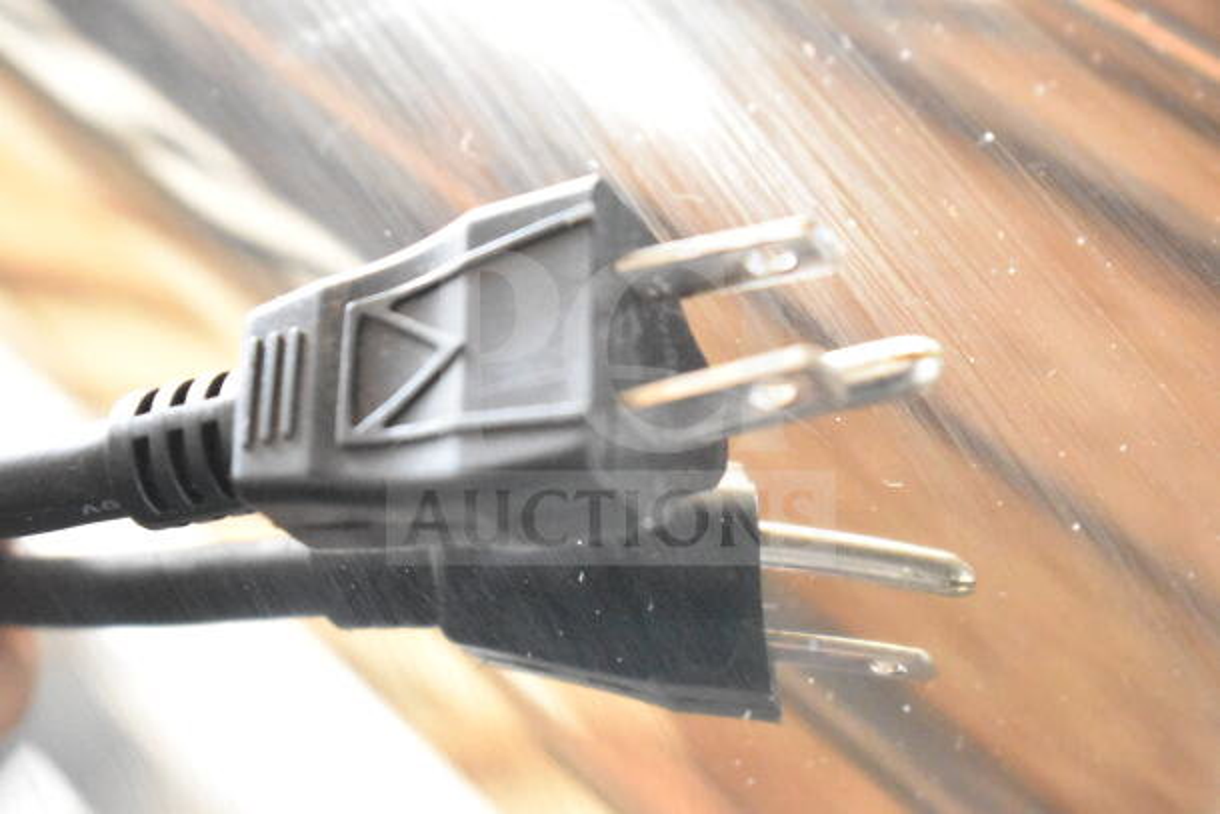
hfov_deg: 24.6
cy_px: 407
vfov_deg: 16.6
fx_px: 2796
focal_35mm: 82
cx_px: 610
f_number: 5.6
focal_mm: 55
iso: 20000
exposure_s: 1/100
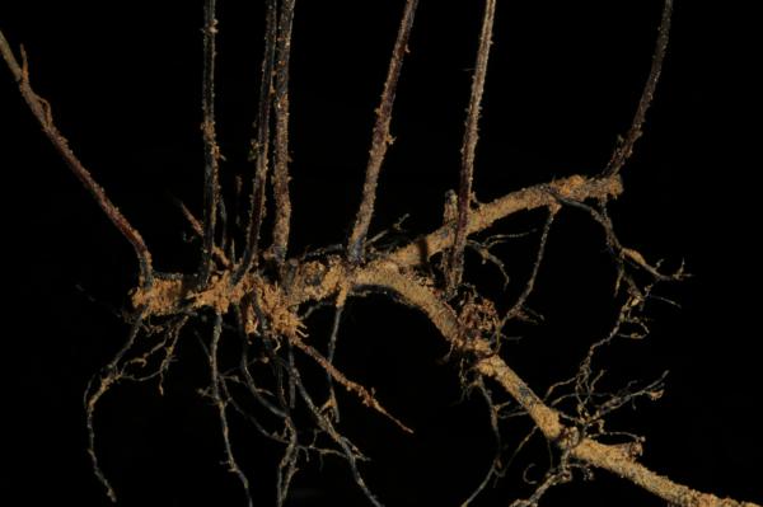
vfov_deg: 15.2
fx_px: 1906
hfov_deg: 22.6
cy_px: 254
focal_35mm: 90
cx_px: 382
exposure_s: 1/60
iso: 200
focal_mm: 60
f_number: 36
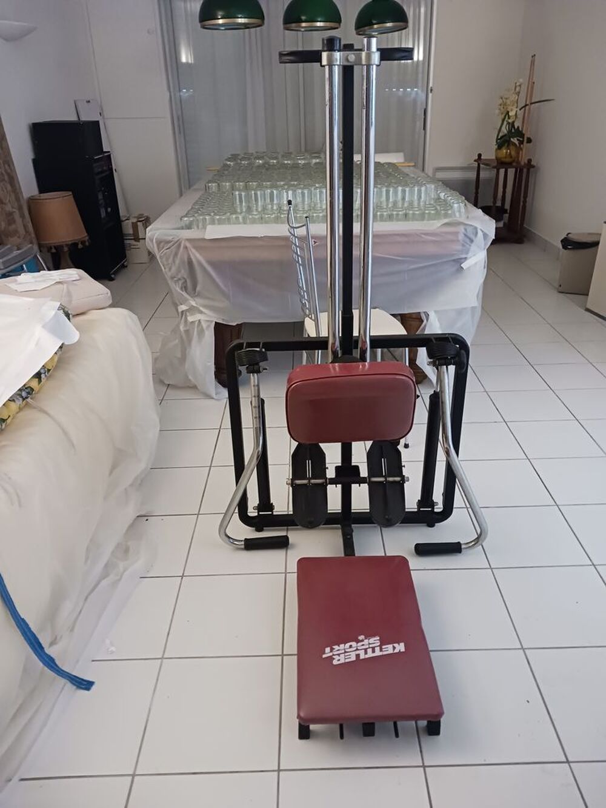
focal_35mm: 27
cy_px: 404
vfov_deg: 65.3
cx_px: 303
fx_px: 630
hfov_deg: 51.4
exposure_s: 1/20
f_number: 1.8
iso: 800
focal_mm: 4
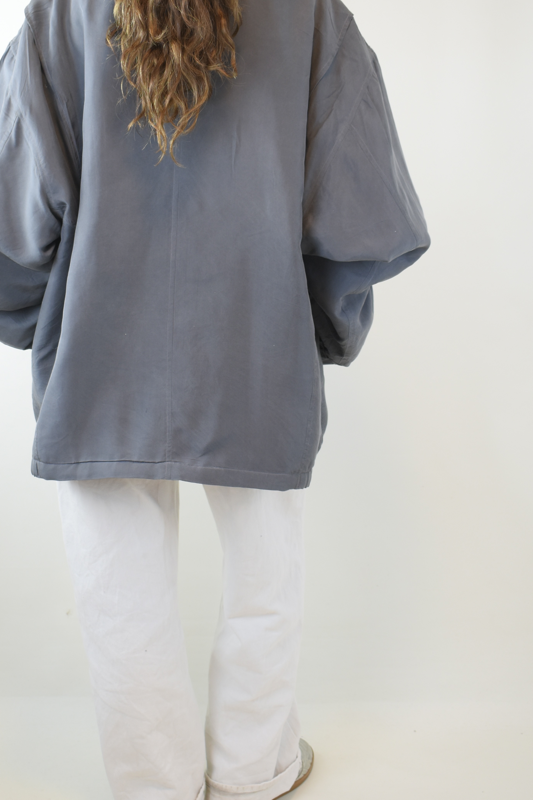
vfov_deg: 38.1
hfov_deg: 25.9
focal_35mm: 52
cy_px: 341
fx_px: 1155
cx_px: 180
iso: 400
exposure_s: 1/80
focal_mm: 24
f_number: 4.5
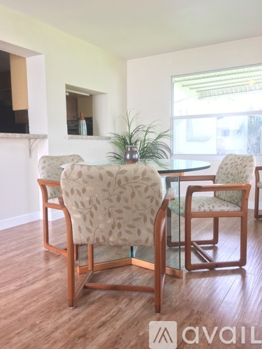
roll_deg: +2.5
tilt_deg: -5.5
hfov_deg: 48.2
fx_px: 293
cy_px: 174
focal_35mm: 29
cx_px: 131
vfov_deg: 61.7
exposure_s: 1/30
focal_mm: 4.15
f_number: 2.2
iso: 25
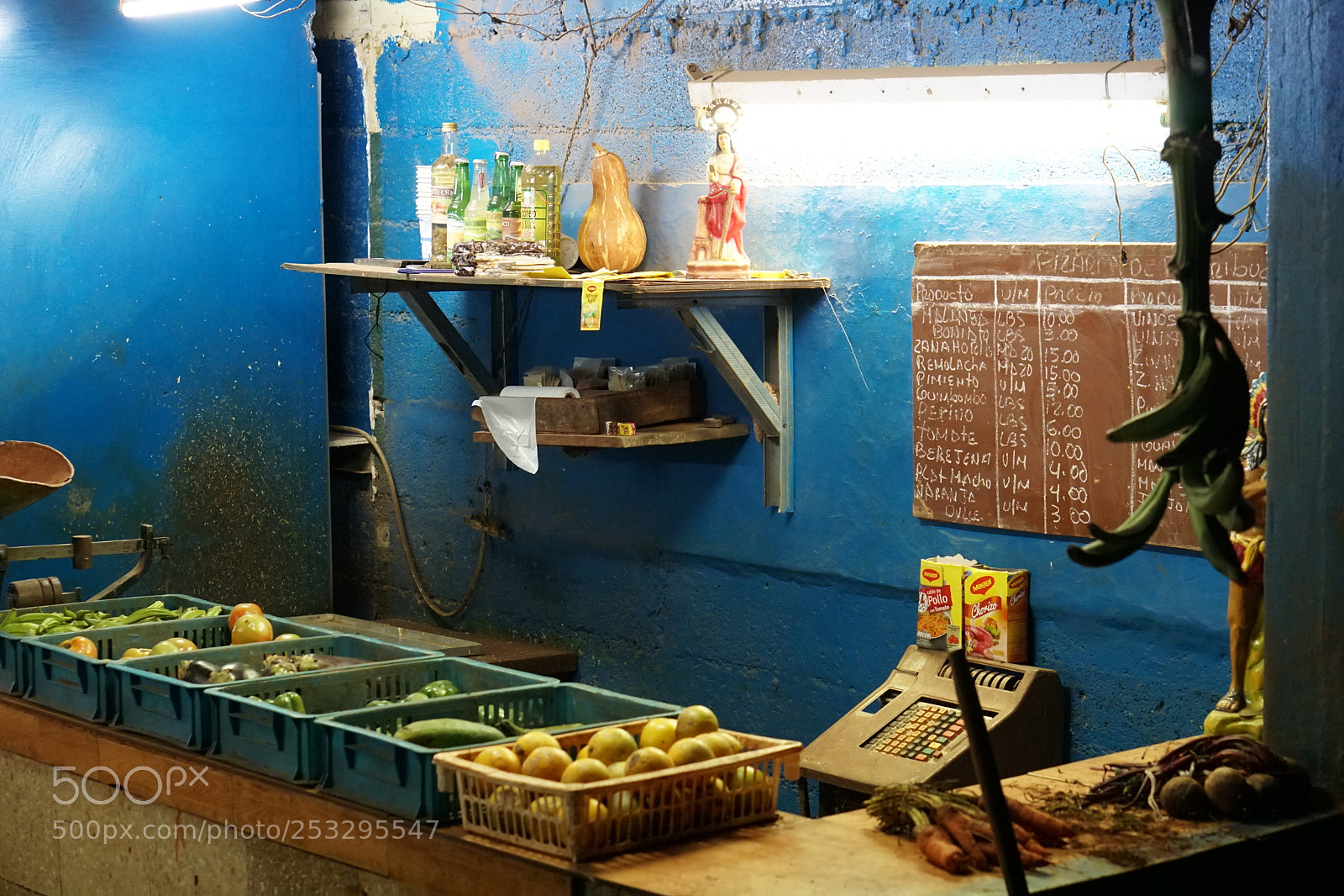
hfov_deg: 27.0
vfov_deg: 18.2
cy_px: 448
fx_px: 2799
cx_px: 672
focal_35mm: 75
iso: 10000
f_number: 4
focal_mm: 50
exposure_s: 1/250
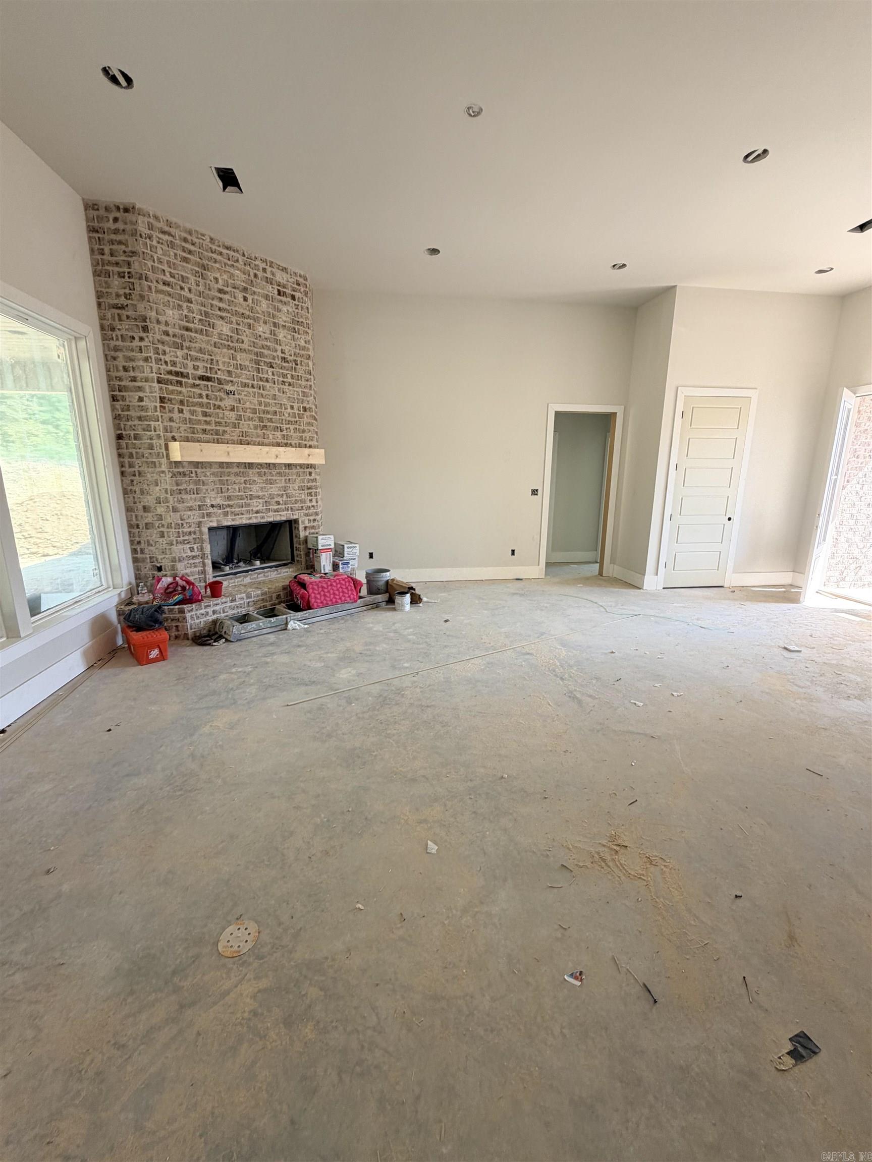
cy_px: 581
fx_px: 470
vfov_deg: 102.1
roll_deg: -0.2
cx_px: 436
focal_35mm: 14
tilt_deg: -11.6
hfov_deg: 85.7
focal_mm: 2.22
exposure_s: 1/121
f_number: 2.2
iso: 80
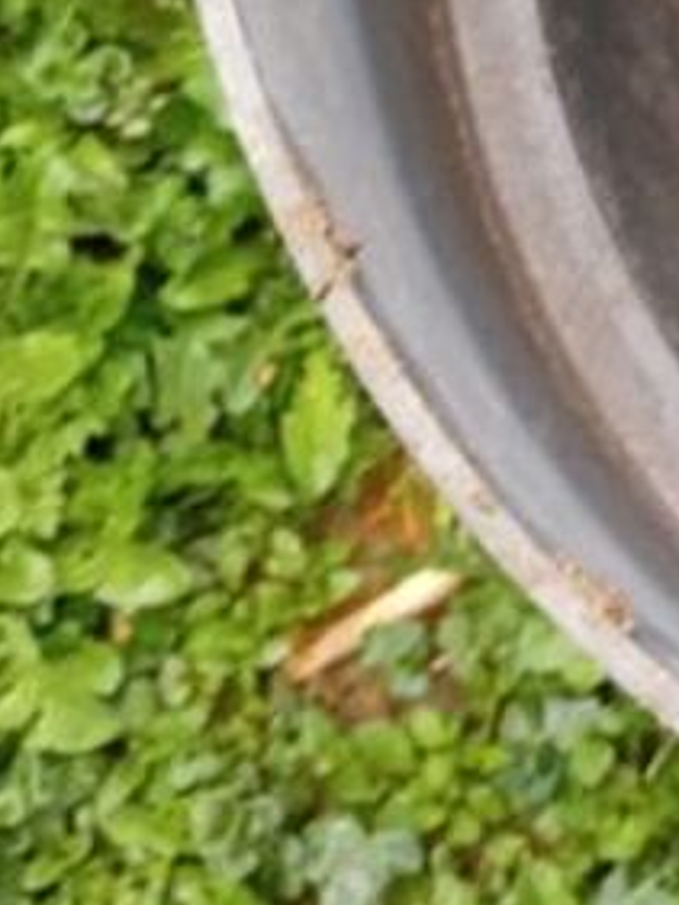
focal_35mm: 128
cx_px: 1574
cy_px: -852
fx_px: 3345
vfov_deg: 13.4
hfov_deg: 10.2
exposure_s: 1/50
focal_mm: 3.79
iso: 122
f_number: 2.2
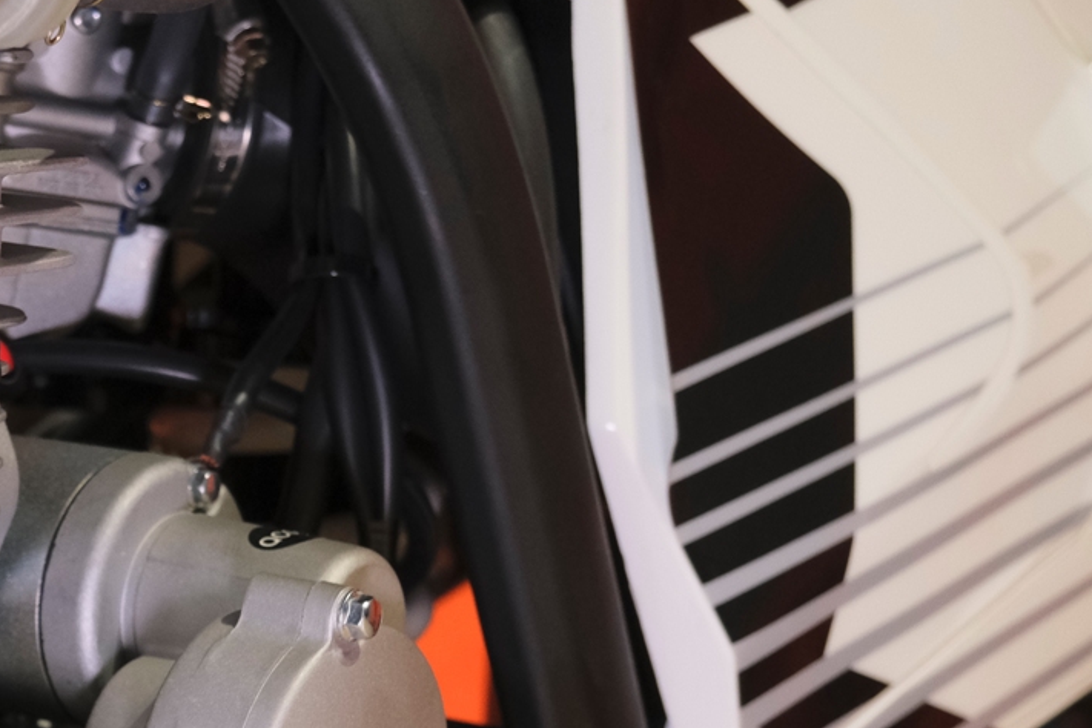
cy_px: 726
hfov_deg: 19.7
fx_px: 3003
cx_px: -127
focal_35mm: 99
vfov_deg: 13.6
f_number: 4
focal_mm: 29.2
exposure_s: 1/200
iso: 2000
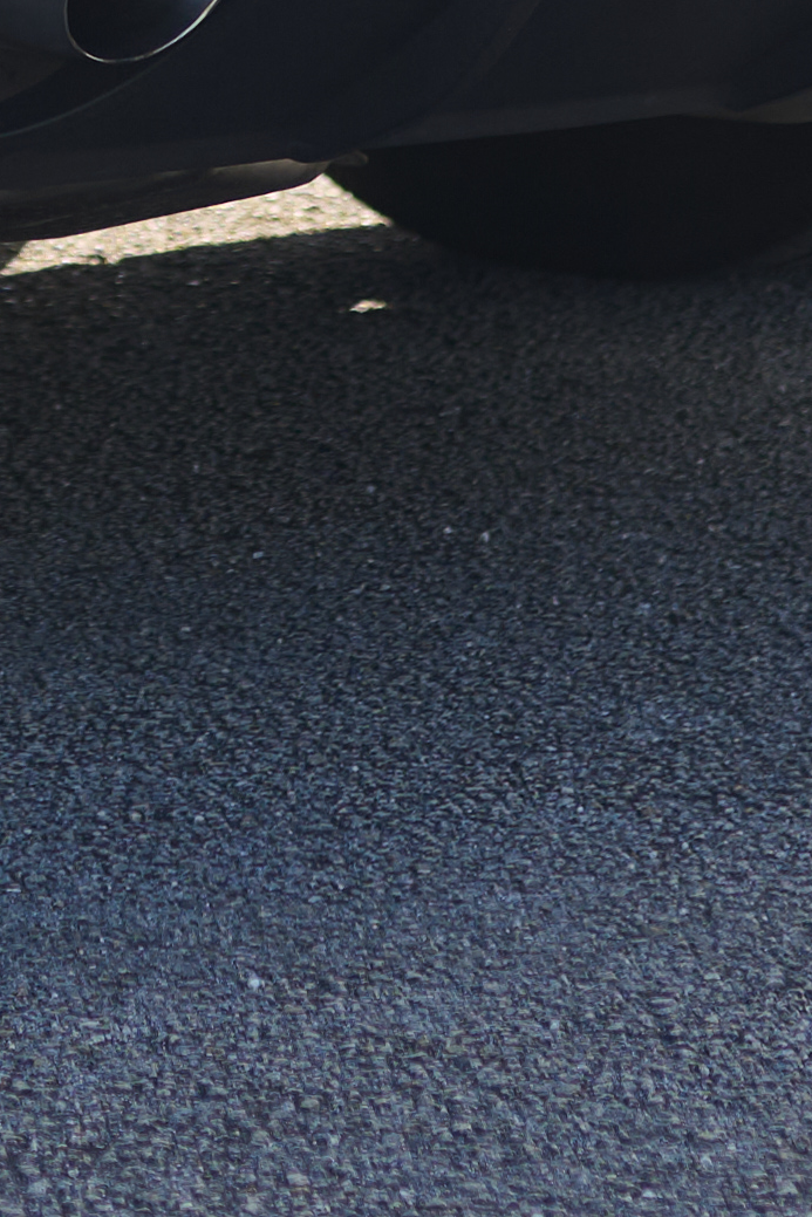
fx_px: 9402
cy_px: -1286
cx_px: -383
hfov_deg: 4.9
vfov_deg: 7.1
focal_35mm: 278
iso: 64
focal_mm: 35
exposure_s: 1/640
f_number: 2.8
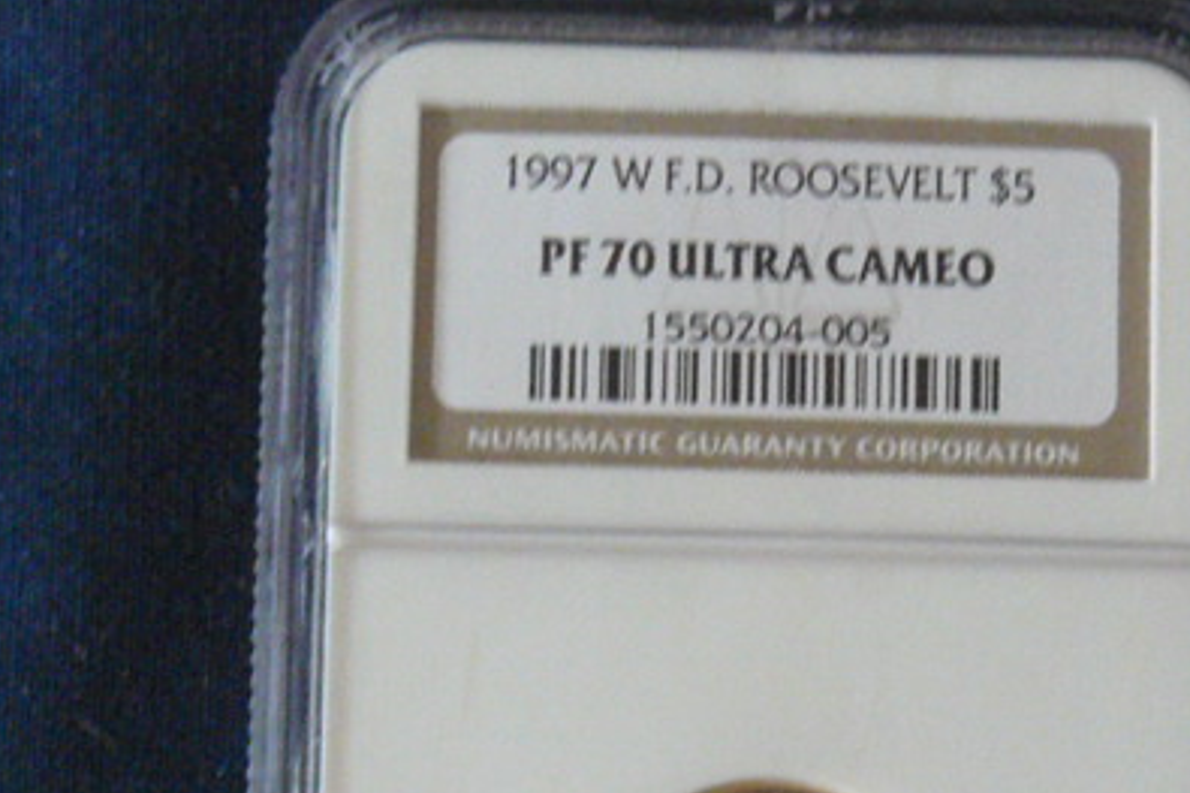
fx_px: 4956
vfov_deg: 9.1
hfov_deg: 13.7
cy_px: 721
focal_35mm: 150
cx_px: 759
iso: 400
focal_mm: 9.8
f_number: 3.2
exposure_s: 1/25
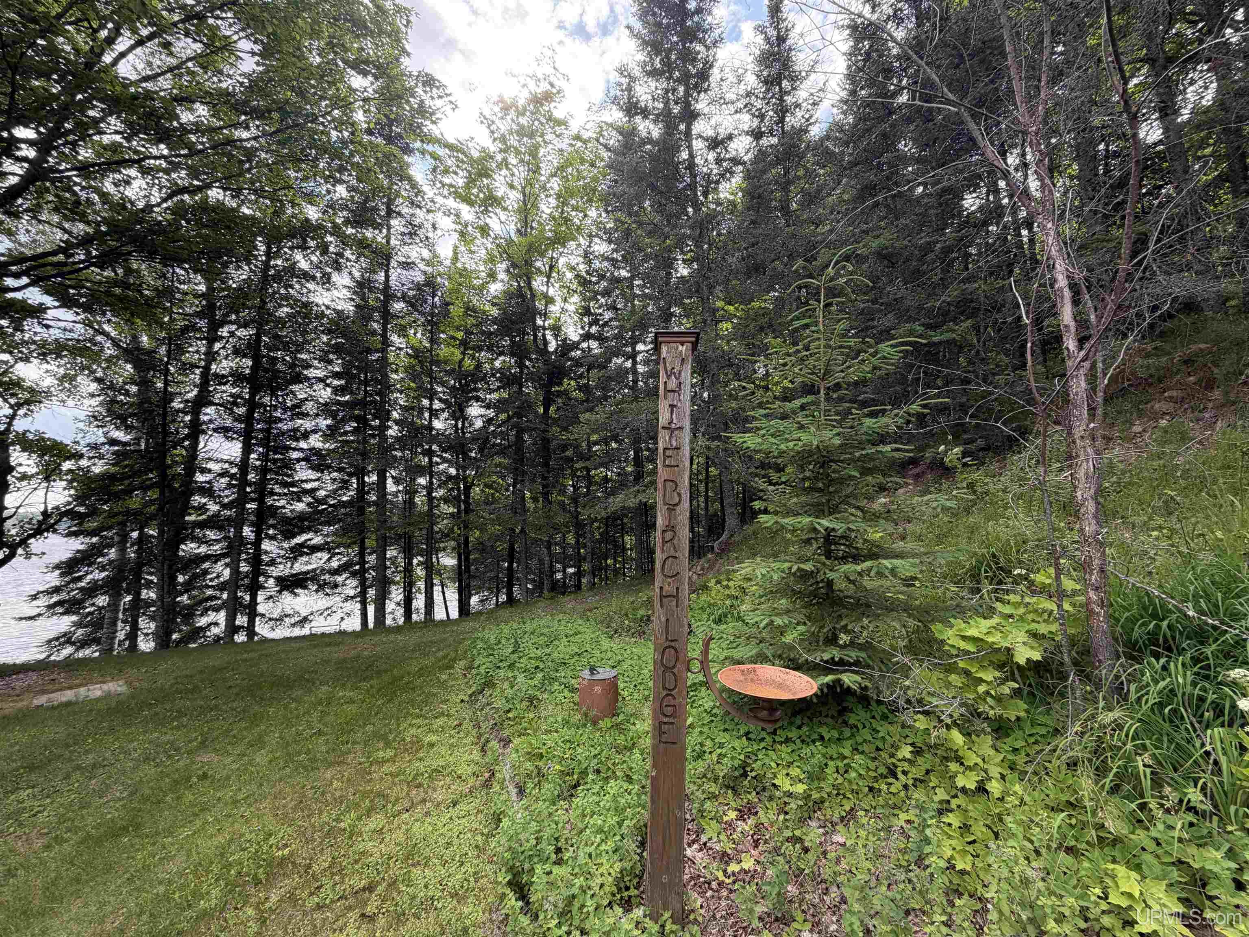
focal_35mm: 14
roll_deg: +0.6
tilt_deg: +5.1
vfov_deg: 85.7
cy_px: 468
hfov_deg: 102.1
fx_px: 505
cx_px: 624
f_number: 2.2
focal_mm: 2.22
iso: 50
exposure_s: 1/220
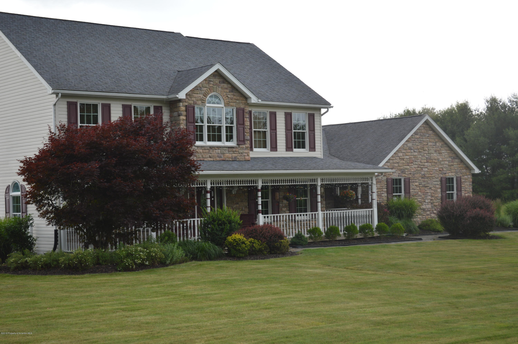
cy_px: 172
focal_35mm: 60
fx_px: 862
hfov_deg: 33.4
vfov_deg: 22.6
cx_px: 259
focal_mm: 40
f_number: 5.3
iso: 140
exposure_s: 1/125
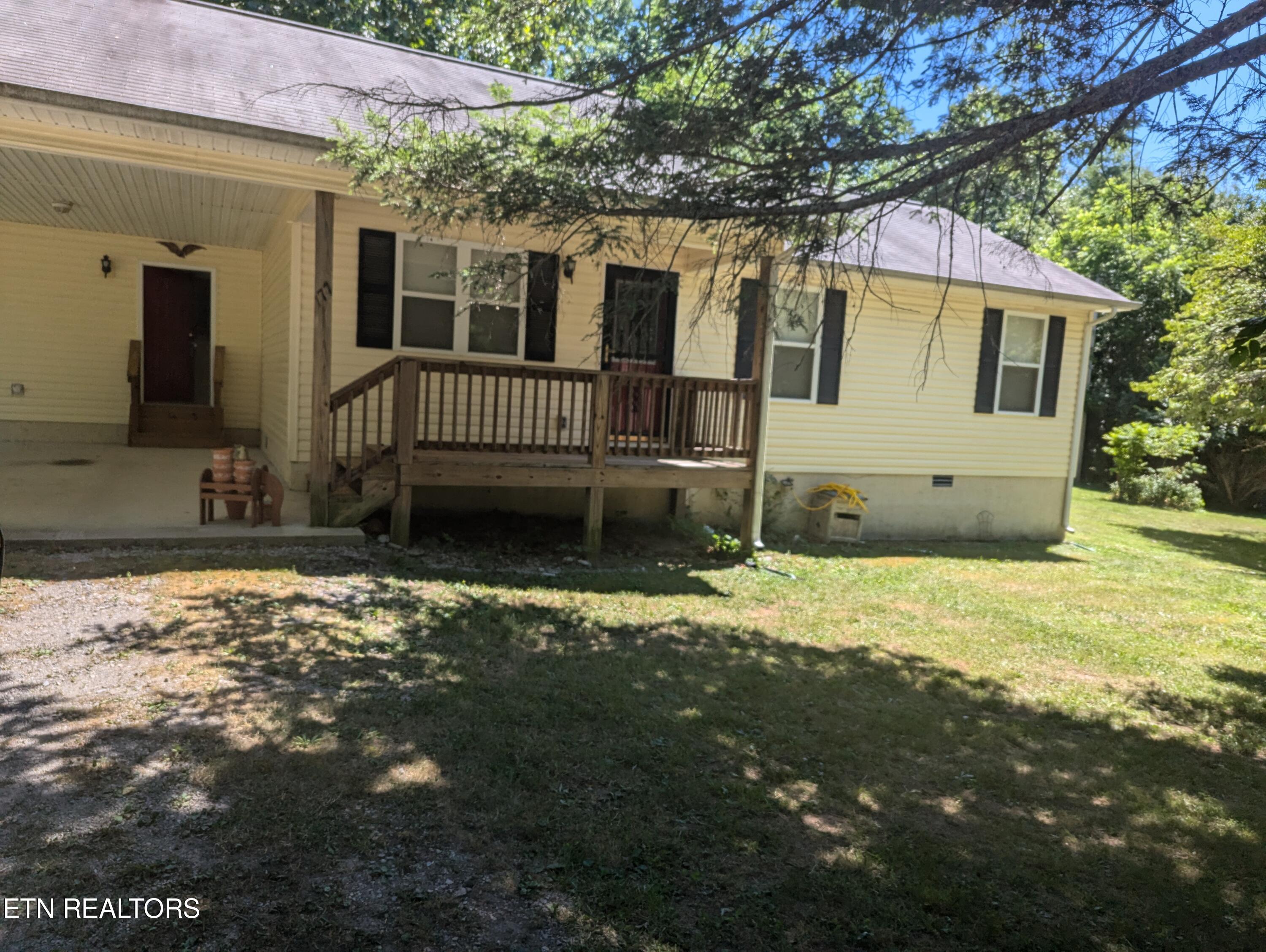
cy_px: 476
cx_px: 633
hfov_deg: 71.5
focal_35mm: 24
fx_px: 879
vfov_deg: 56.9
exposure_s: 1/786
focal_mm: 6.81
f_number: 1.85
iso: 42
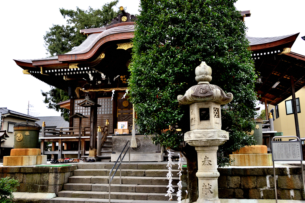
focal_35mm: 32
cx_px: 152
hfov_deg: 58.7
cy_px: 102
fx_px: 271
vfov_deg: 41.1
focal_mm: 32
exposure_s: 1/320
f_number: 8
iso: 1600
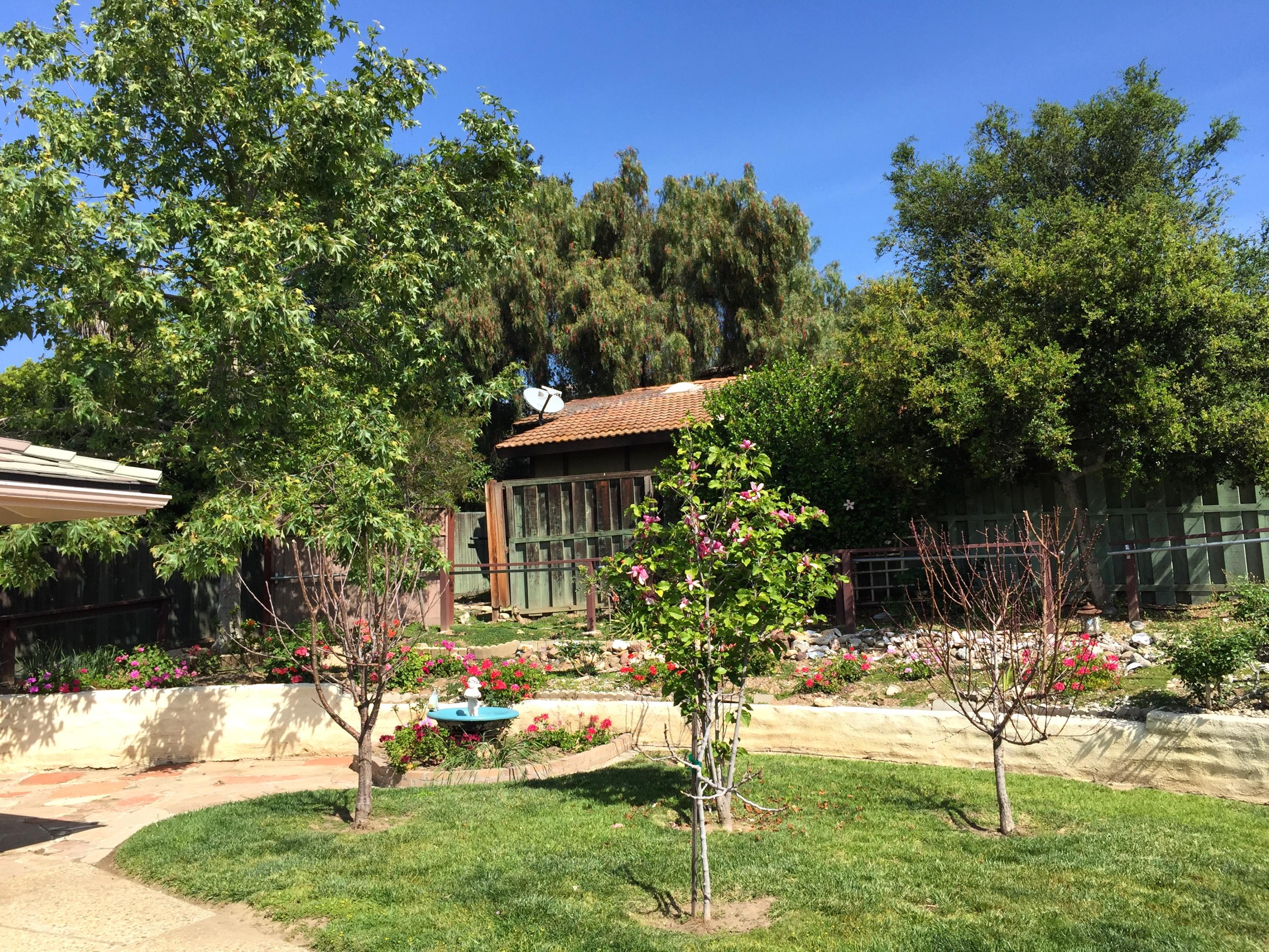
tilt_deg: +7.7
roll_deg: +0.4
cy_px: 476
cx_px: 634
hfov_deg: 61.7
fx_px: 1063
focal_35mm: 29
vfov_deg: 48.2
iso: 32
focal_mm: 4.15
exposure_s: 1/1464
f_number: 2.2
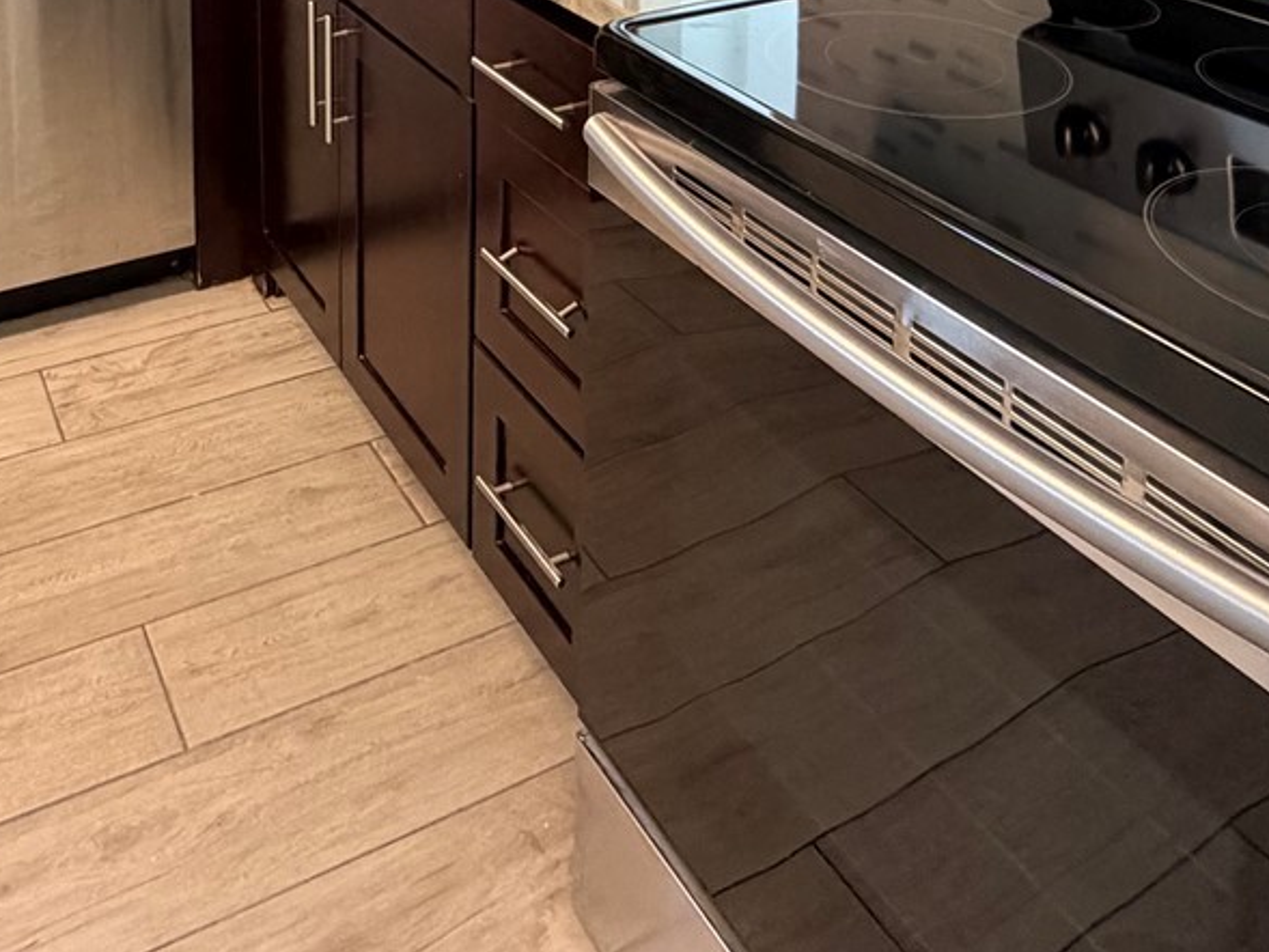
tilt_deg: -7.8
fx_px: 1393
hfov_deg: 48.6
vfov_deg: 30.9
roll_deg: -0.3
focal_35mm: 38
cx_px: 485
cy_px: -235
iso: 320
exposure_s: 1/60
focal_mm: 2.22
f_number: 2.2
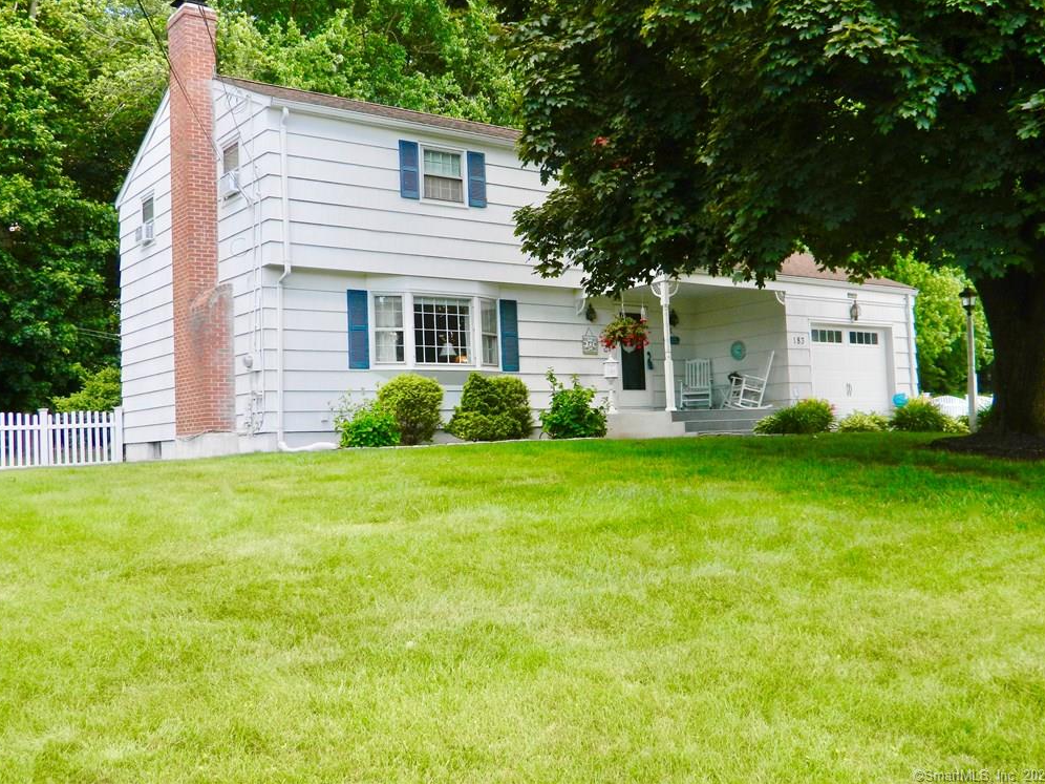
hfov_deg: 51.4
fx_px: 1087
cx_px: 522
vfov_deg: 39.7
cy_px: 382
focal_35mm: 36
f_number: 3.3
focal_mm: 6.2
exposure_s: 1/200
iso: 80
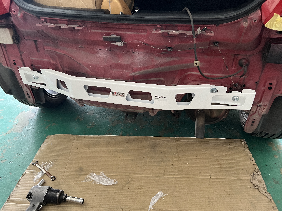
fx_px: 212
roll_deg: +2.4
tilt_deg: -33.6
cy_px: 106
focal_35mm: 26
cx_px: 141
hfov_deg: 67.3
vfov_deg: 53.1
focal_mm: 5.7
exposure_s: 1/60
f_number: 1.5
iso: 400
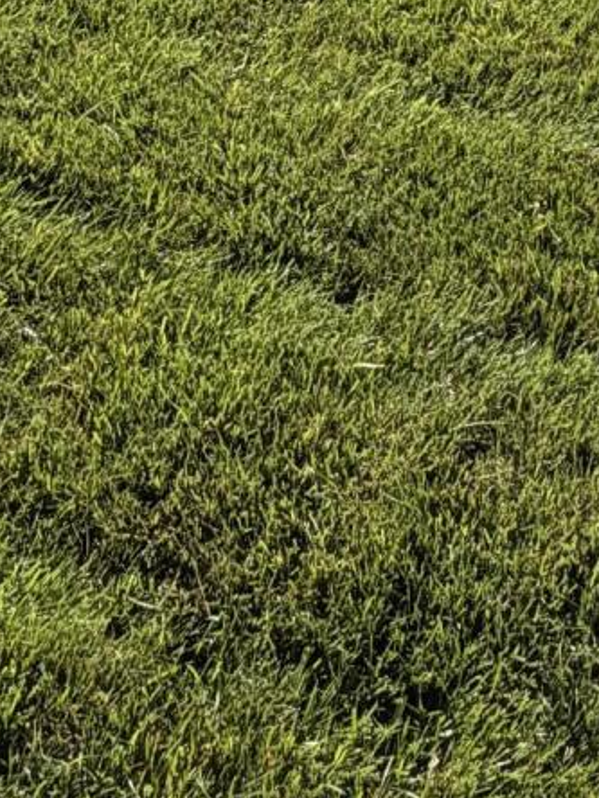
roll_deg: +0.9
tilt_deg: -3.3
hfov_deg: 23.3
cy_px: -708
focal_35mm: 63
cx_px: 313
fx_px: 1454
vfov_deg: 20.0
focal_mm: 2.22
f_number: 2.2
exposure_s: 1/1050
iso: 25
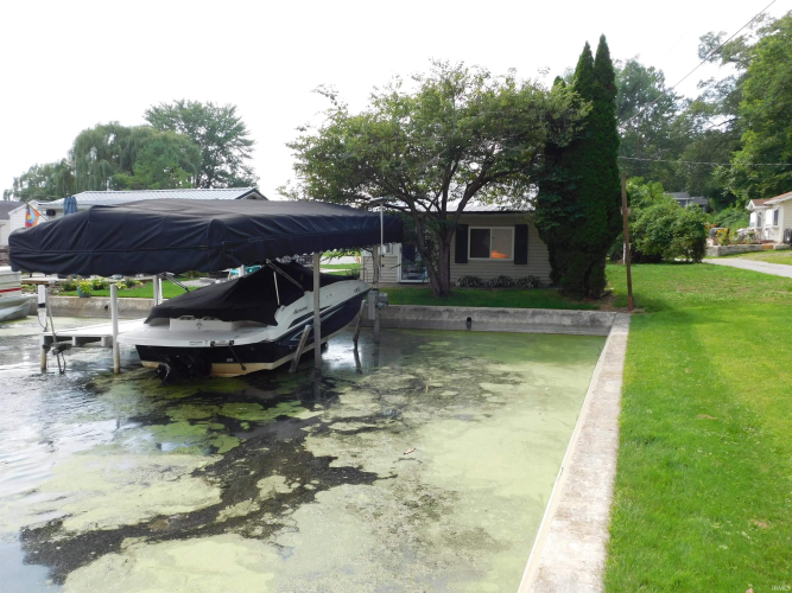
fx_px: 686
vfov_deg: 46.8
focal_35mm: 30
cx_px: 396
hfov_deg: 60.0
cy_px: 296
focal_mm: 5.3
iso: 125
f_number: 3.2
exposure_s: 1/500
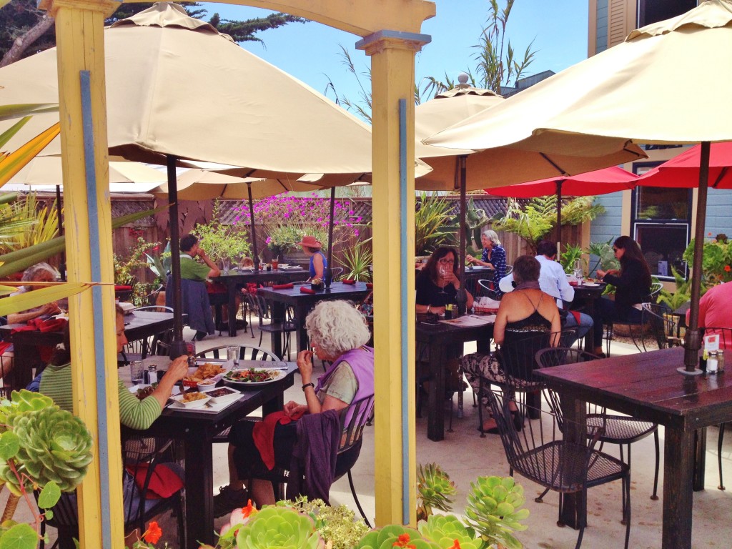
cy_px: 274
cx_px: 366
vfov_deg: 40.7
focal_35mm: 35
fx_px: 740
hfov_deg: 52.6
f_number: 2.4
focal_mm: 4.28
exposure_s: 1/1346
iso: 50
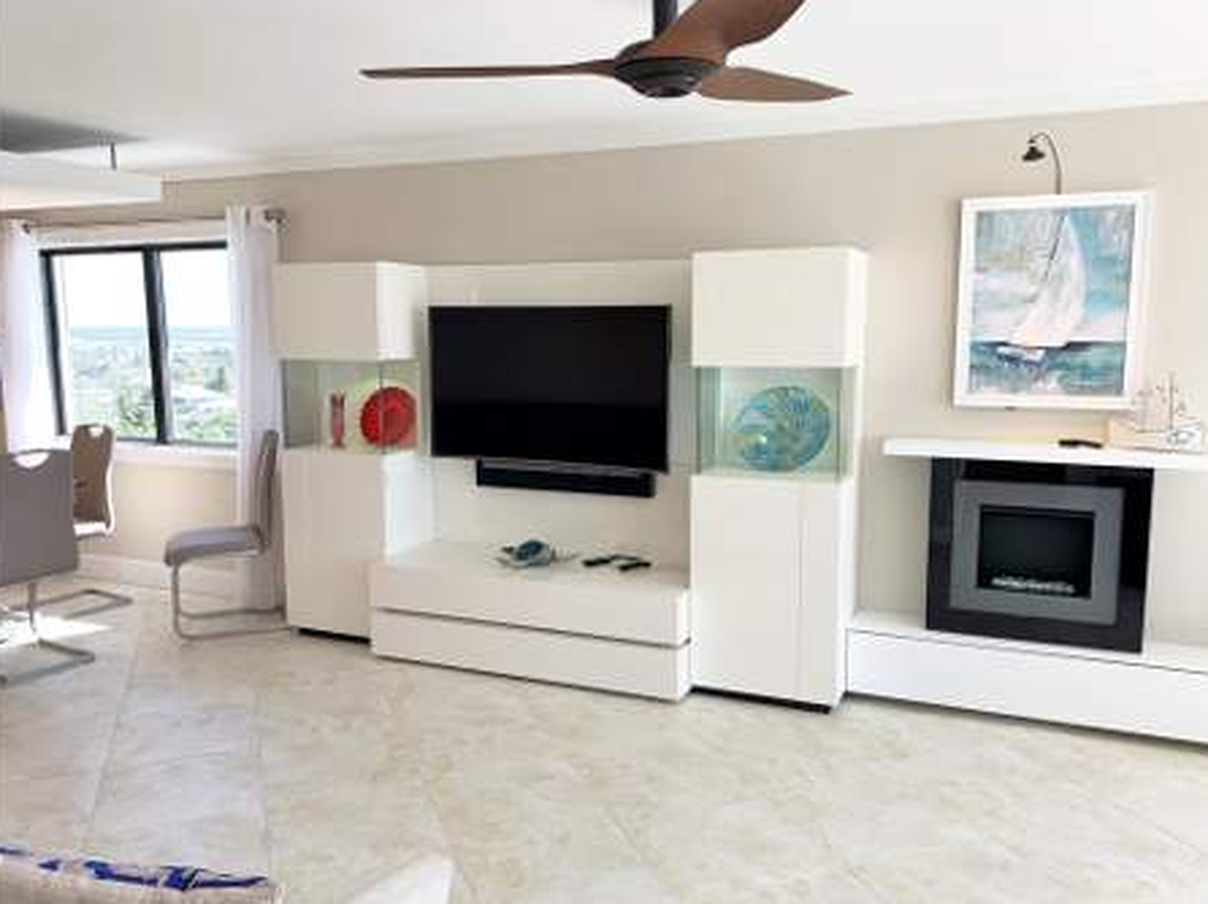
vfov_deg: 49.7
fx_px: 977
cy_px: 466
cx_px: 637
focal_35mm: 28
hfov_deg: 63.4
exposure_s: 1/120
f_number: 1.8
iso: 32
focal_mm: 4.25
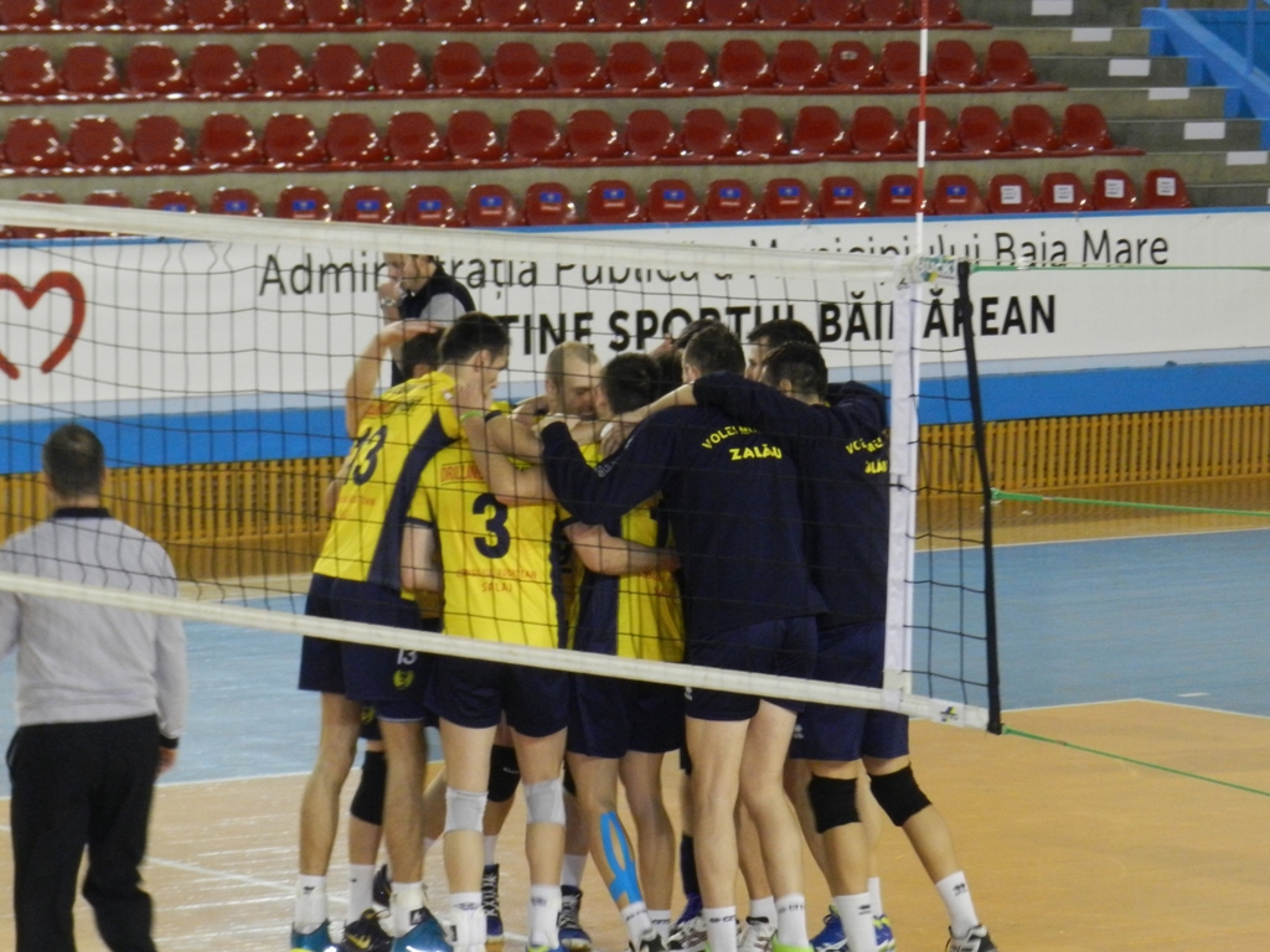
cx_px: 635
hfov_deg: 11.2
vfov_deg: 8.4
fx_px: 6457
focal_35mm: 176
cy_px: 476
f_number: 5.4
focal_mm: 31.2
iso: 800
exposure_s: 1/40
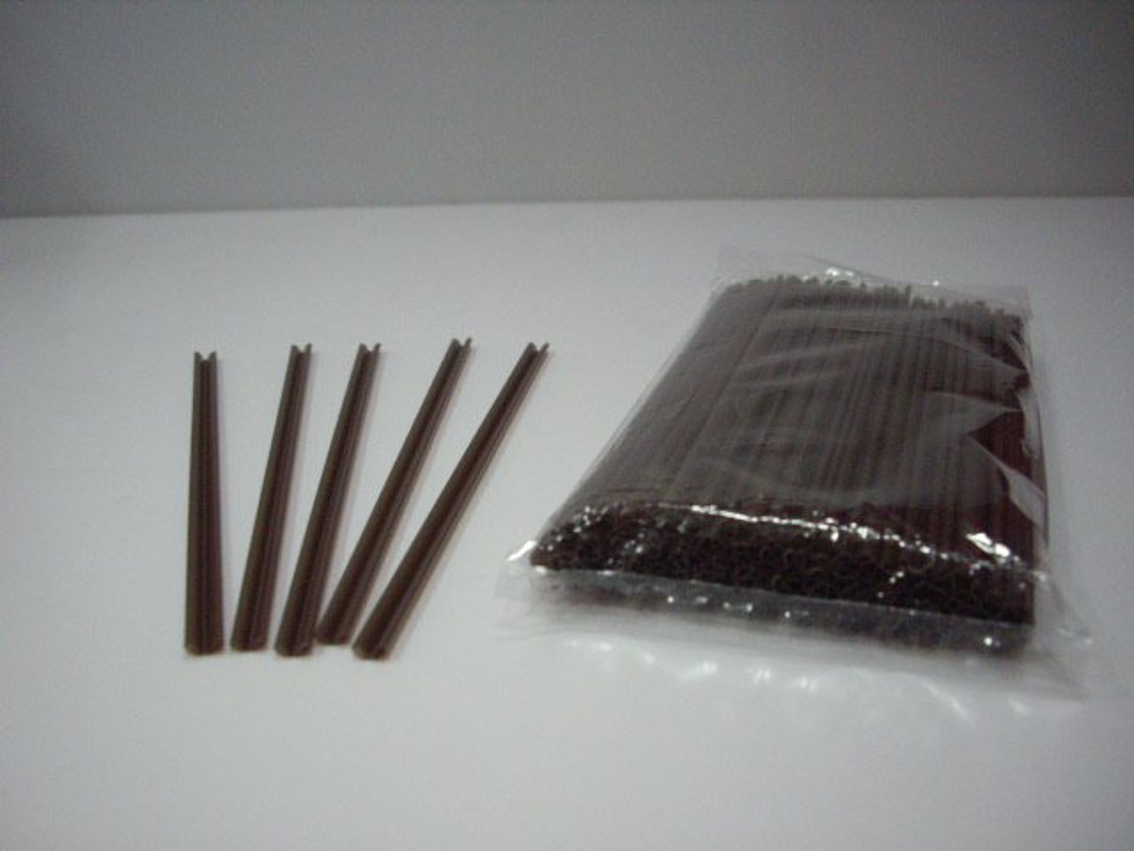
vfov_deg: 37.7
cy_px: 426
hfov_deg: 49.0
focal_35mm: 38
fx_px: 1245
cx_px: 567
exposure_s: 1/20
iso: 400
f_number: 2.8
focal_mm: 7.9
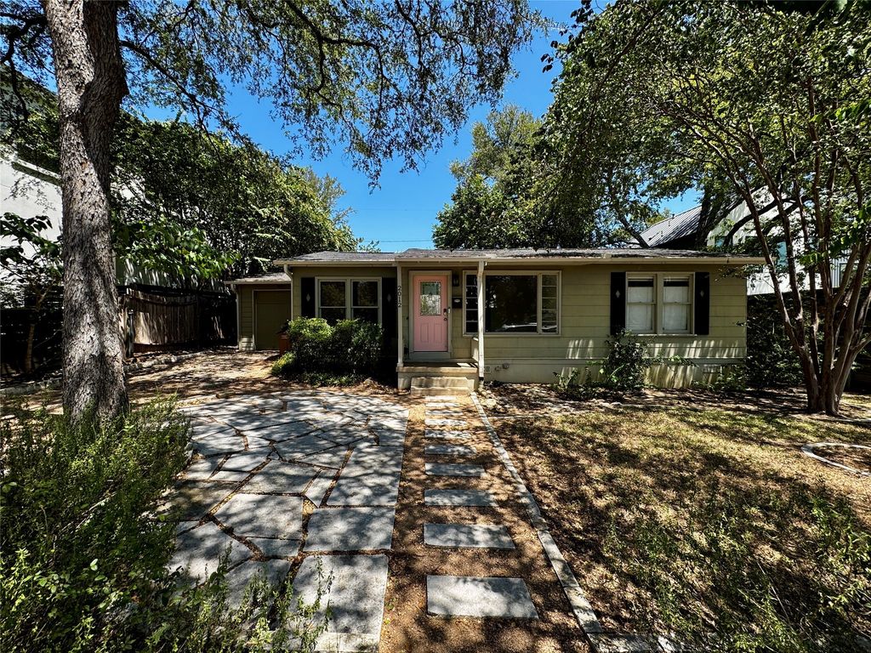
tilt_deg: -1.6
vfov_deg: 85.7
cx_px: 436
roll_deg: +0.3
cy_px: 326
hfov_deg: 102.1
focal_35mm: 14
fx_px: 352
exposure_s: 1/591
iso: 40
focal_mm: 2.22
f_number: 2.2
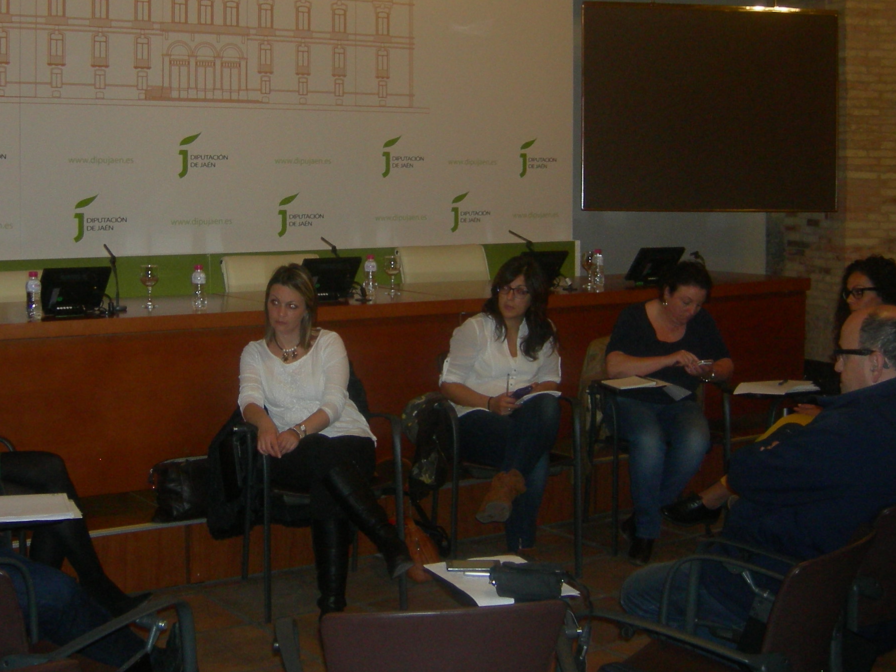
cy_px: 199
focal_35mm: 52
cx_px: 349
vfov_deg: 27.8
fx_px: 1346
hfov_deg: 36.6
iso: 200
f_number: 2.7
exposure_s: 1/60.1
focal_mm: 7.5
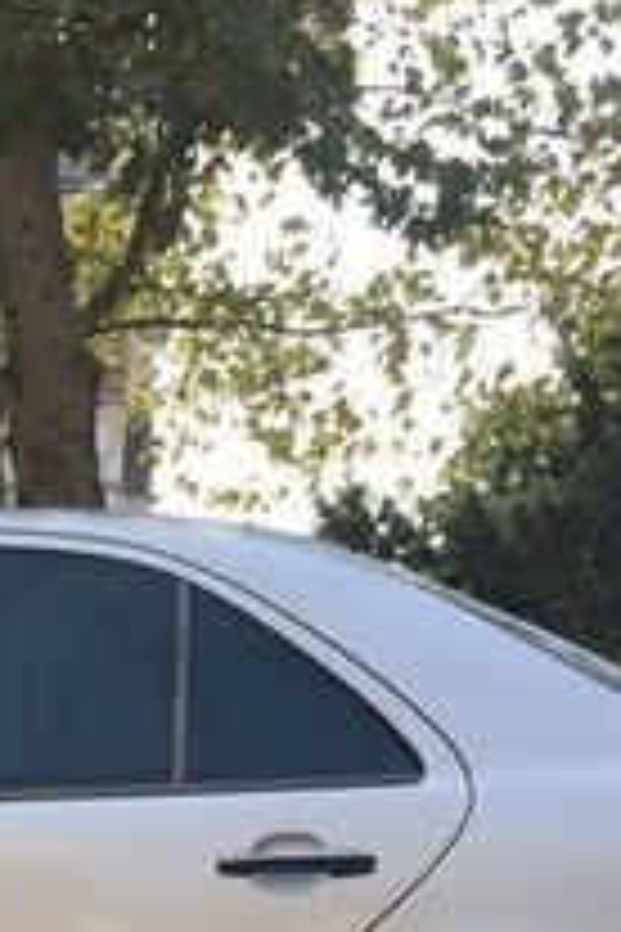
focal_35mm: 96
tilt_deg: -9.4
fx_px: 2484
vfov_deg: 20.0
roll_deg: -1.0
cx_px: -256
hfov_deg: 13.6
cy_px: 1092
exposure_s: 1/954
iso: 32
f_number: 2.2
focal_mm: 4.15
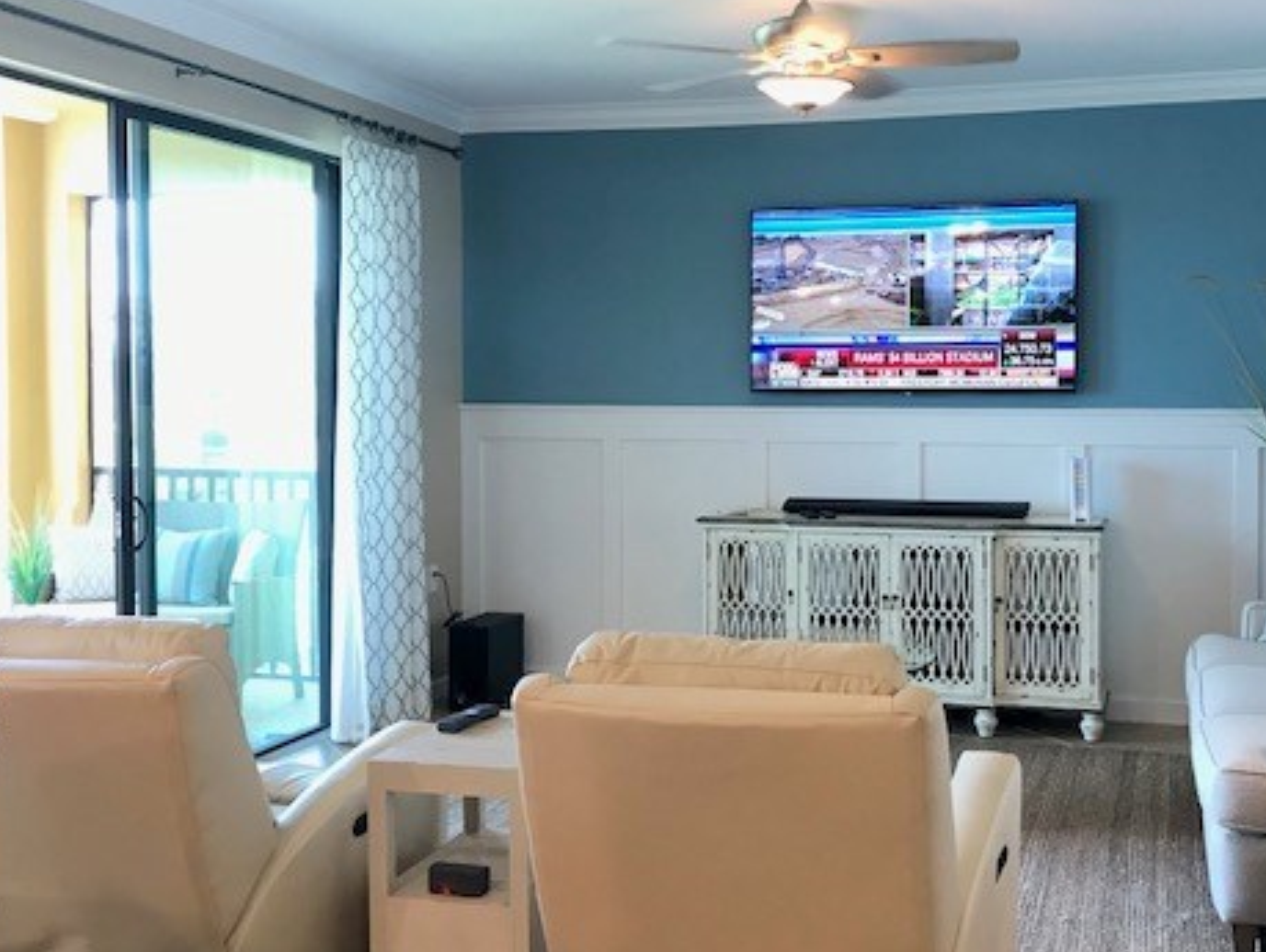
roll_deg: +1.0
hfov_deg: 47.3
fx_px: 1427
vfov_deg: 36.8
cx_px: 805
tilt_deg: -1.5
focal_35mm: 39
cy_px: 433
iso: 40
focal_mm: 3.99
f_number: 1.8
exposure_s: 1/17
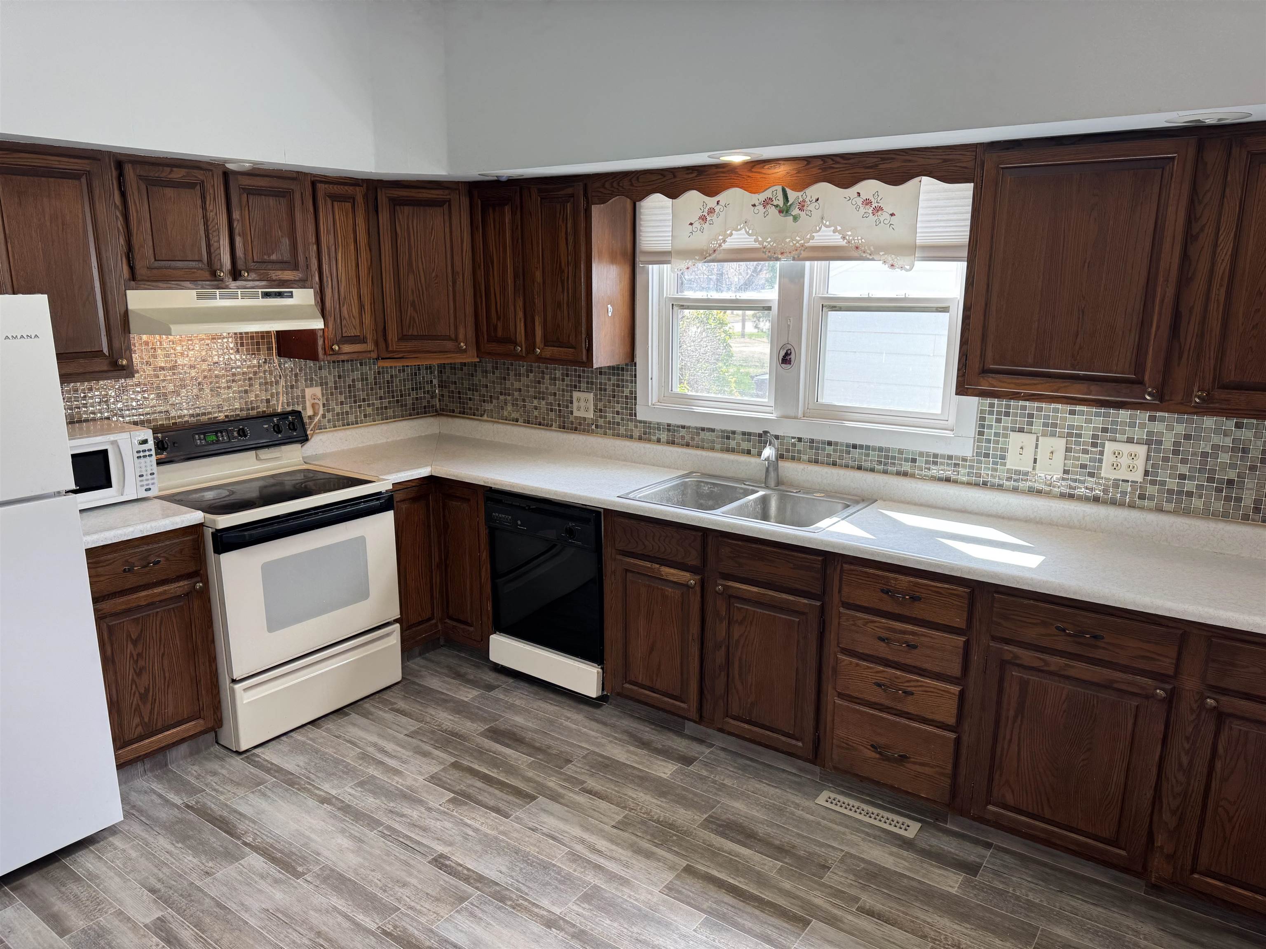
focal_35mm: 24
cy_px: 474
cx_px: 633
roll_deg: -0.6
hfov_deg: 71.6
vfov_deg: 56.8
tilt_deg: -14.1
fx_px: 878
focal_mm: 6.76
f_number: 1.78
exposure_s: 1/120
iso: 80
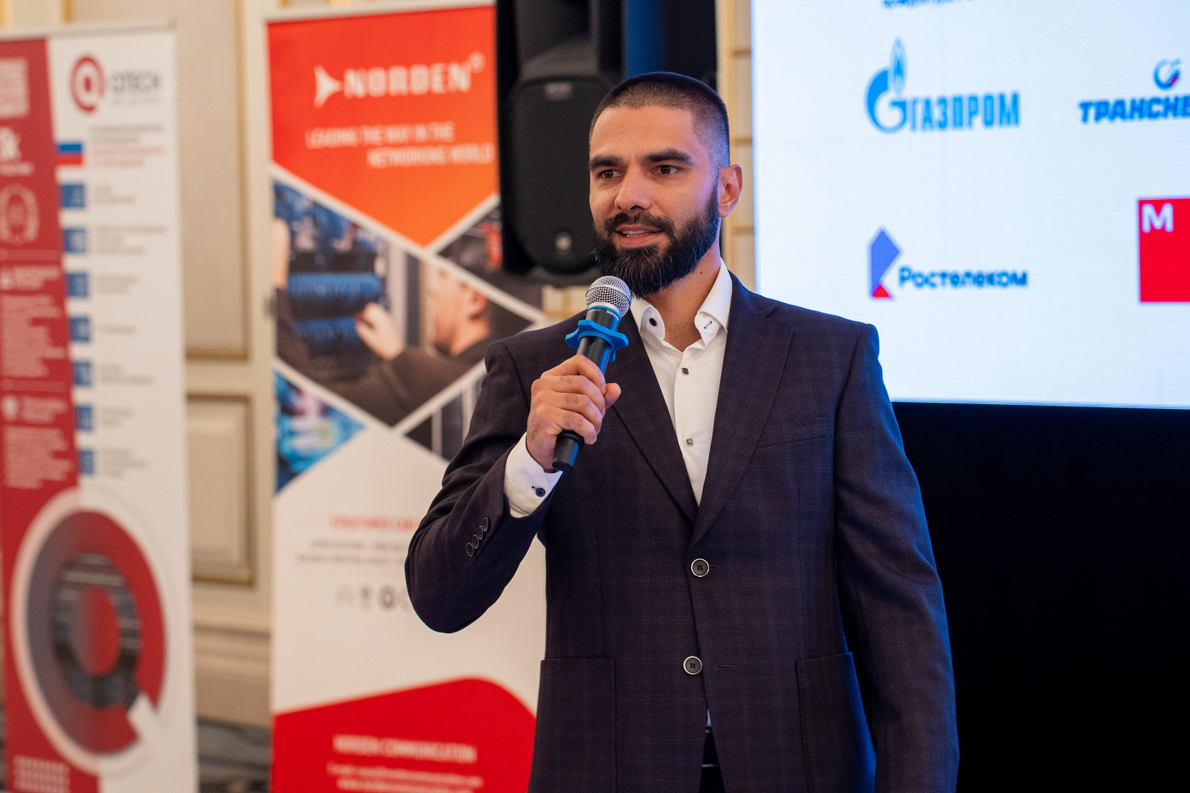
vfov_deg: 12.2
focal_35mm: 112
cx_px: 595
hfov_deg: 18.3
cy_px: 396
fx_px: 3702
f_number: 3.2
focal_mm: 75
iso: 640
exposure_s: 1/200
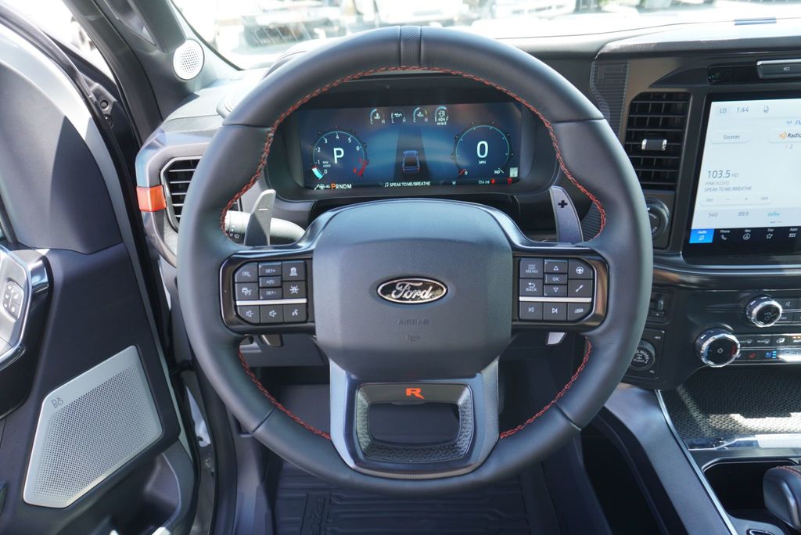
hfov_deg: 73.7
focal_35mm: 24
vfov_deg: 53.2
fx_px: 534
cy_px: 268
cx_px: 400
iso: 160
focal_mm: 16
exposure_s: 1/60
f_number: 4
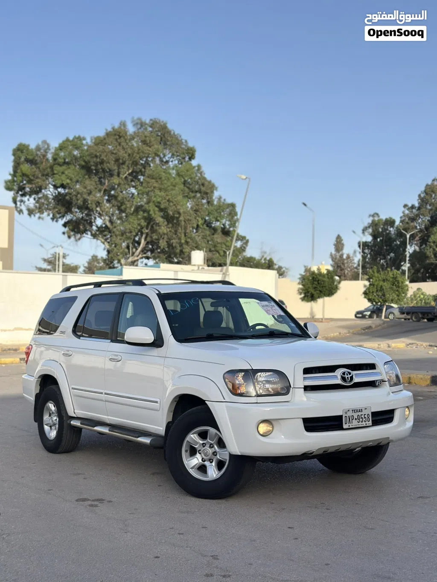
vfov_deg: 39.7
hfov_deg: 30.3
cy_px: 291
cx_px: 218
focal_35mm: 48
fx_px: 808
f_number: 1.78
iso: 100
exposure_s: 1/3155
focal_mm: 6.86
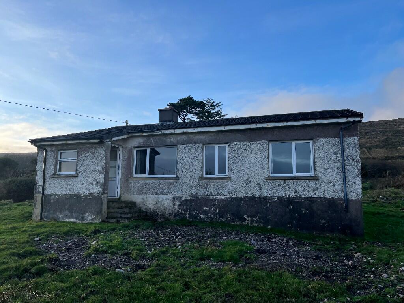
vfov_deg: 53.1
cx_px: 202
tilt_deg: +6.9
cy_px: 152
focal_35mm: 26
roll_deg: -0.9
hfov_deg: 67.3
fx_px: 303
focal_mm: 5.1
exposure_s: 1/885
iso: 50
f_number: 1.6
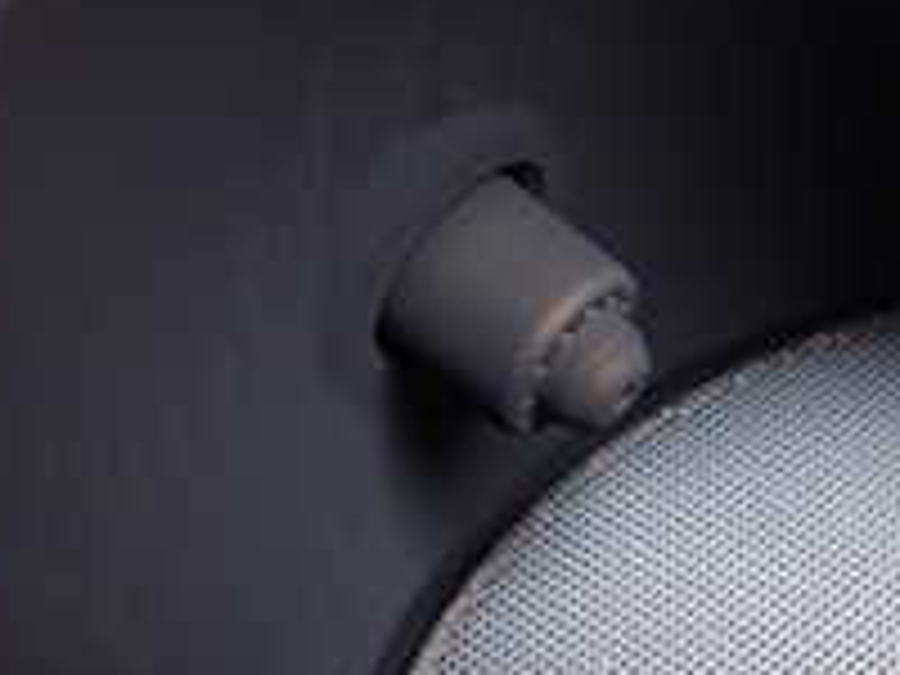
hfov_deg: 20.4
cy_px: 806
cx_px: 1071
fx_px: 2340
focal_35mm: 90
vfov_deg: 15.8
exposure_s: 1/60
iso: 200
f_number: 2.3
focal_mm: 5.4
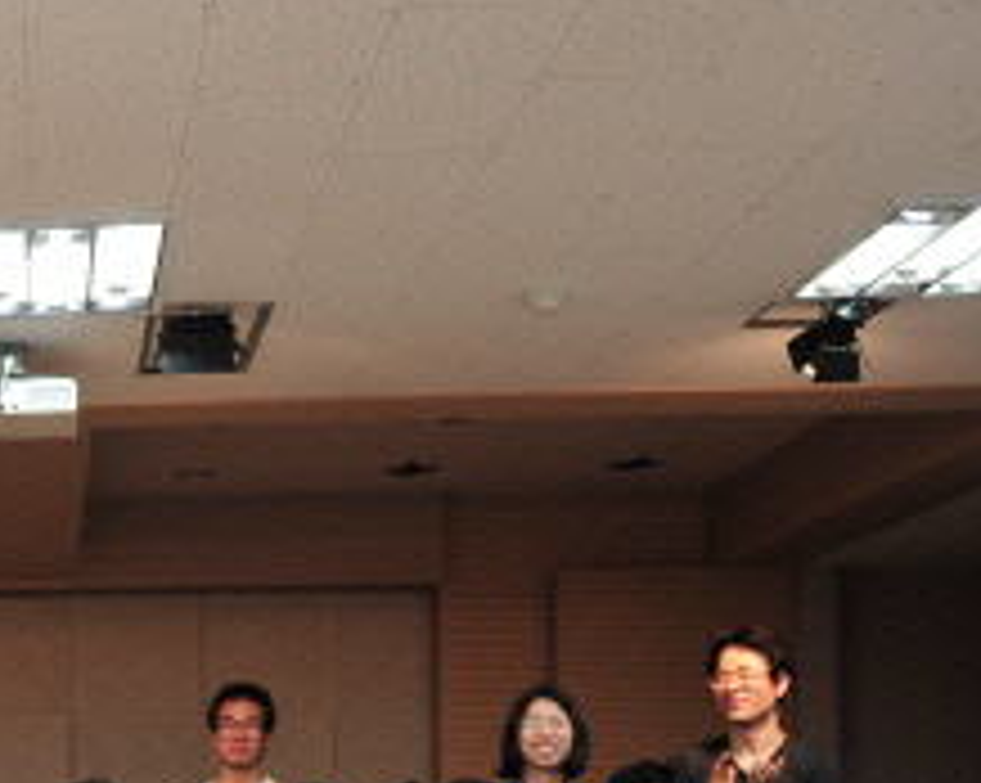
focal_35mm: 62
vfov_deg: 23.2
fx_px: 1798
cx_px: -180
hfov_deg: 27.1
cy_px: 839
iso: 800
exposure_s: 1/160
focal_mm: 24
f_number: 5
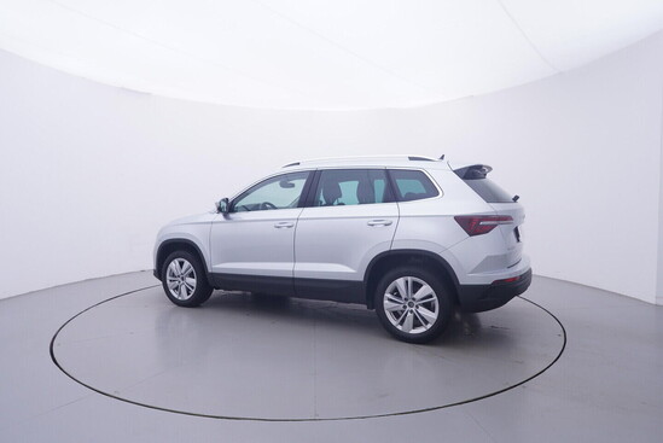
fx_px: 415
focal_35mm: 22
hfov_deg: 77.3
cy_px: 222
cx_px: 332
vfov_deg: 56.2
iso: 200
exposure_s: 1/80
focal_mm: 15
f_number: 5
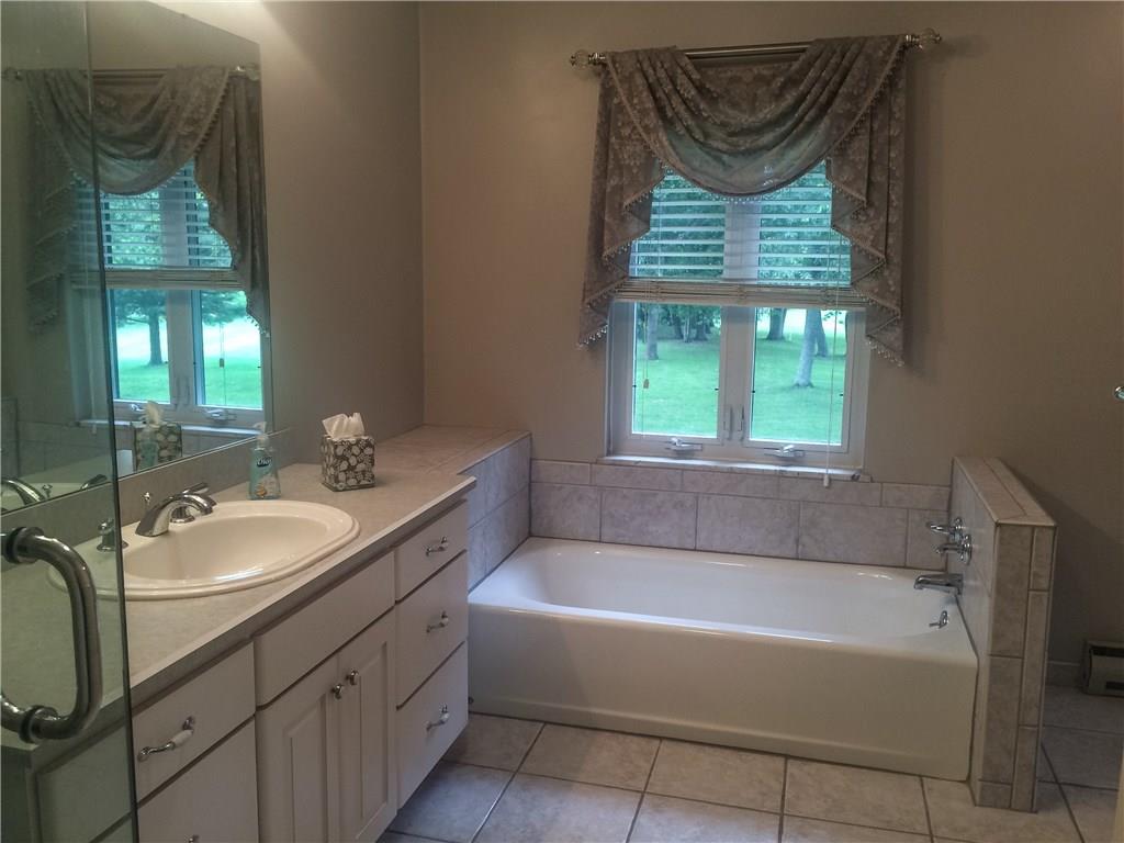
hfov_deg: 61.7
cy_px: 422
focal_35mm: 29
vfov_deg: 48.2
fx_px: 942
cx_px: 562
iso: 80
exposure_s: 1/30
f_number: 2.2
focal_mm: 4.15
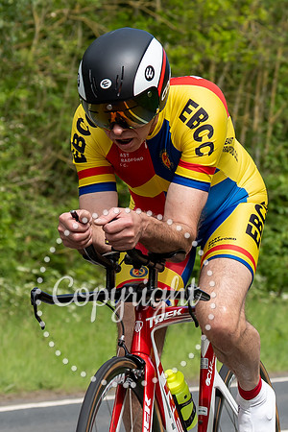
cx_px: 245
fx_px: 3073
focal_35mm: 256
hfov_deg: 5.4
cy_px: 61
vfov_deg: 8.0
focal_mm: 70
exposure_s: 1/1000
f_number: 5
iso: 200
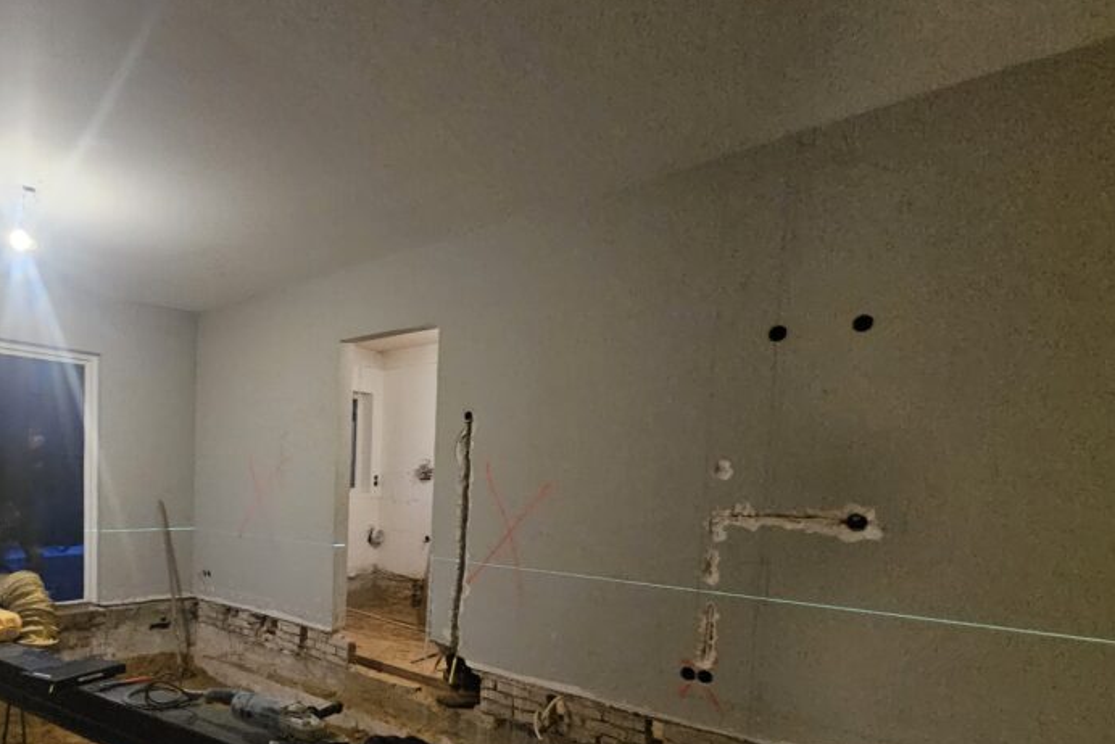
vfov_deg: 59.6
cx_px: 306
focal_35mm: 20
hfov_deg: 78.8
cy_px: 531
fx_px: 620
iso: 1000
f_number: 2.2
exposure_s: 1/25
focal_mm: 2.2
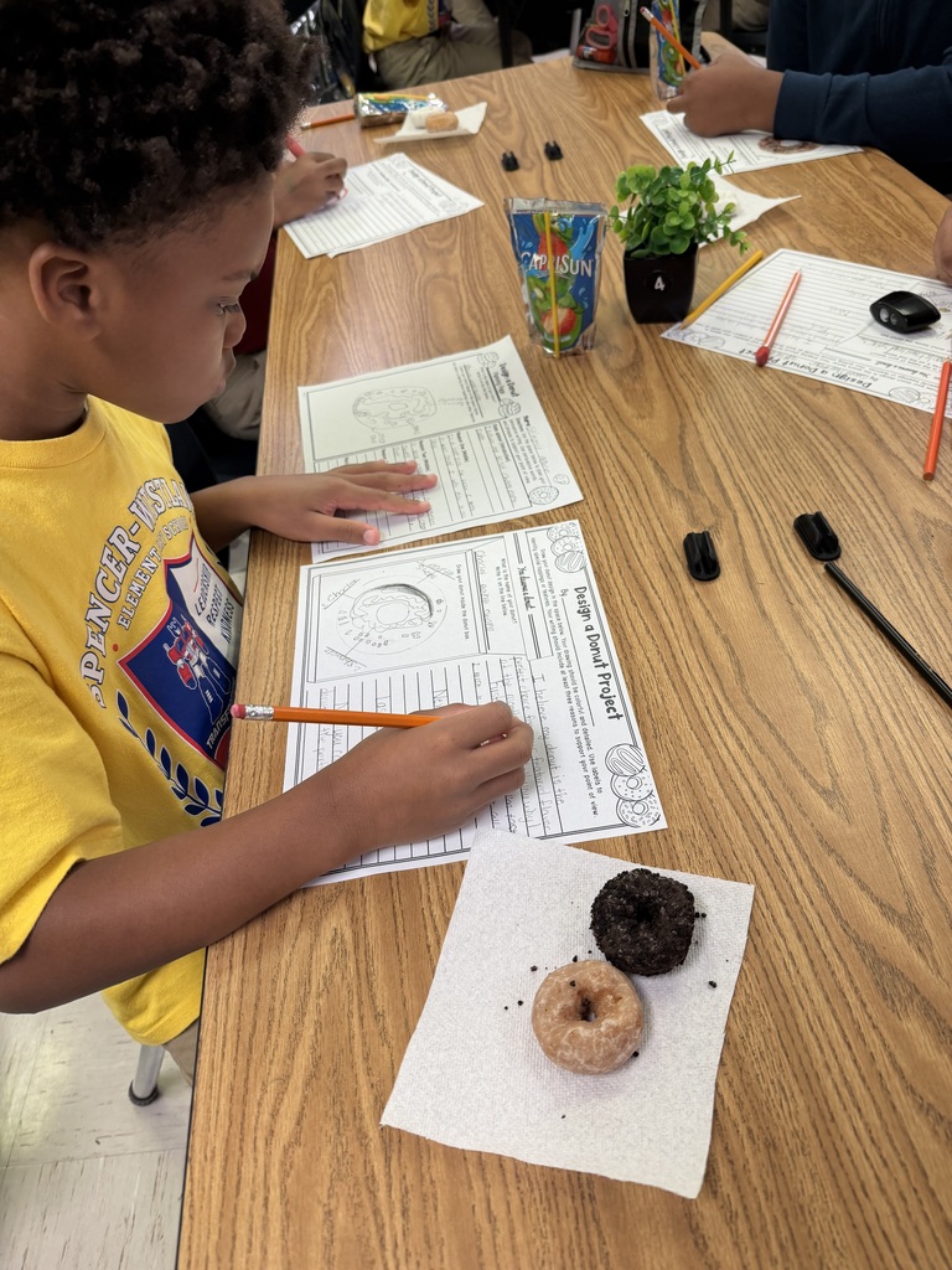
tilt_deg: -45.0
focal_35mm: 24
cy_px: 635
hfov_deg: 56.8
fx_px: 880
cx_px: 476
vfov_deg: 71.6
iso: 125
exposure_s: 1/120
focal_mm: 6.76
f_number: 1.78
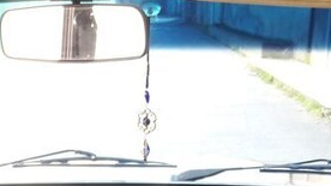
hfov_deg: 28.7
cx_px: 104
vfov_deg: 15.1
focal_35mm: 73
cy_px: 293
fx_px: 640
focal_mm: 3.7
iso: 40
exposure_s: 1/33
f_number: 1.9
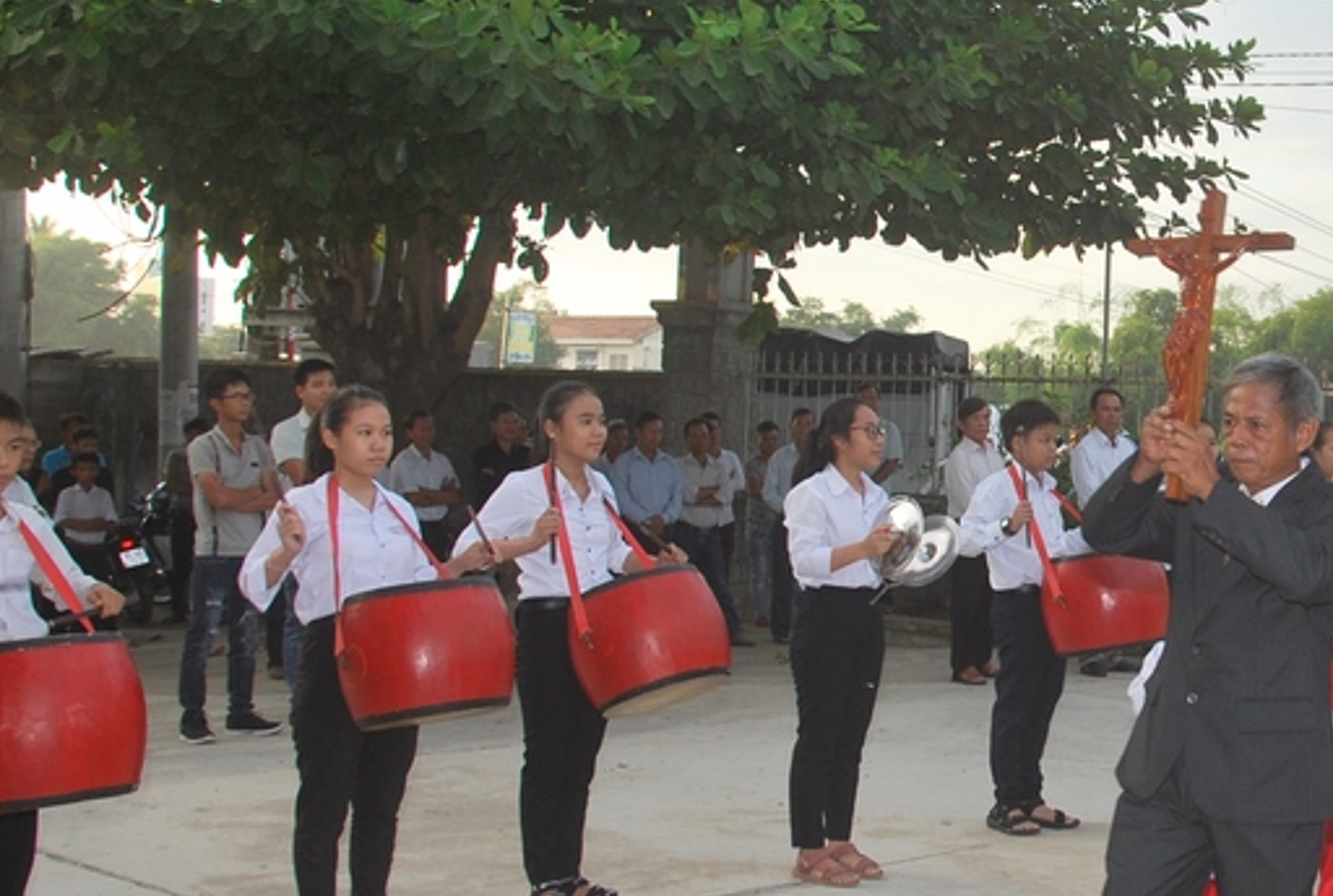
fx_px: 2004
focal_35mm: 54
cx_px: 1211
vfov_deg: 25.2
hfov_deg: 34.6
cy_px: 413
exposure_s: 1/80
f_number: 8
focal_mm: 18
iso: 200
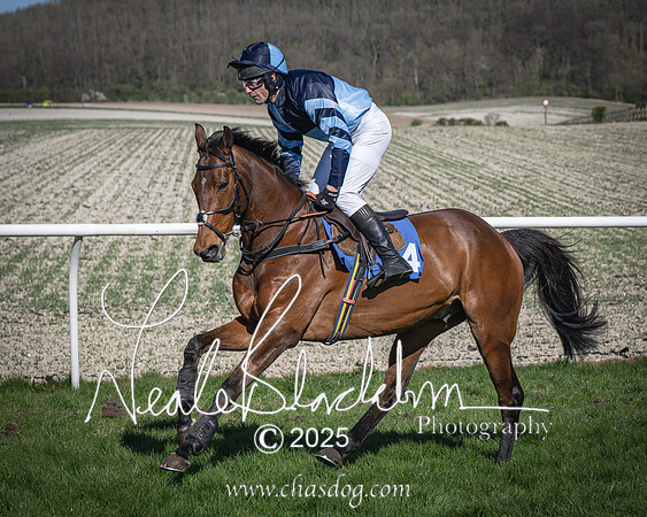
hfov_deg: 13.7
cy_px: 271
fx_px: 2691
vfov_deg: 11.0
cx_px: 460
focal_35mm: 141
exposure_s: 1/3200
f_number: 4
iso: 200
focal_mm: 70
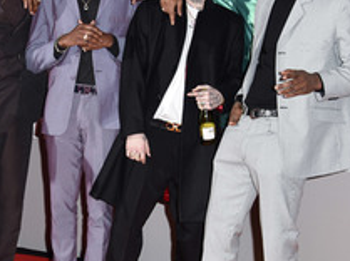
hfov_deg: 23.1
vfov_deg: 17.7
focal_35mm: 83
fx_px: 838
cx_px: 50
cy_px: 142
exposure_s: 1/250
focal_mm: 40
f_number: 5.6
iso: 400
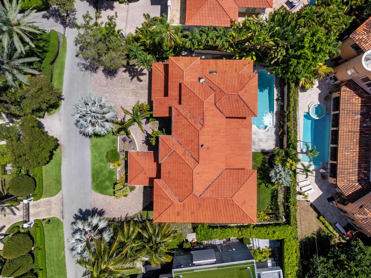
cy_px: 139
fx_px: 257
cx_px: 186
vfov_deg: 56.8
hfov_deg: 71.6
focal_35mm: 24
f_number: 5
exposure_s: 1/40
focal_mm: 12.29
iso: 100
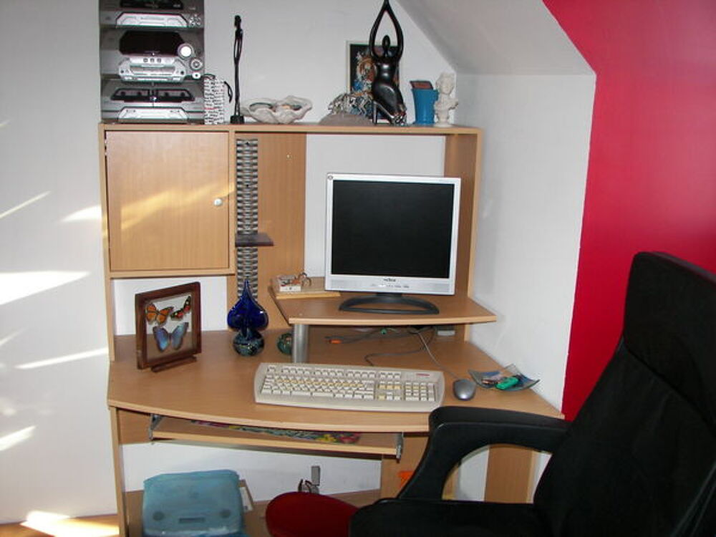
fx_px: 745
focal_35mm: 36
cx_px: 358
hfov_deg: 51.4
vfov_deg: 39.7
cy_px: 268
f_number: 2.8
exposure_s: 1/30
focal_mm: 6
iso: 100
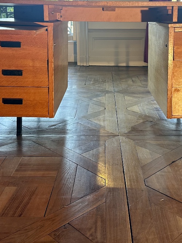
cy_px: 68
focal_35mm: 43
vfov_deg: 42.8
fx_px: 302
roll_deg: -0.5
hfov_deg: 33.5
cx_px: 106
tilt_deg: -8.9
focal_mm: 6.86
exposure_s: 1/121
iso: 200
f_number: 1.78
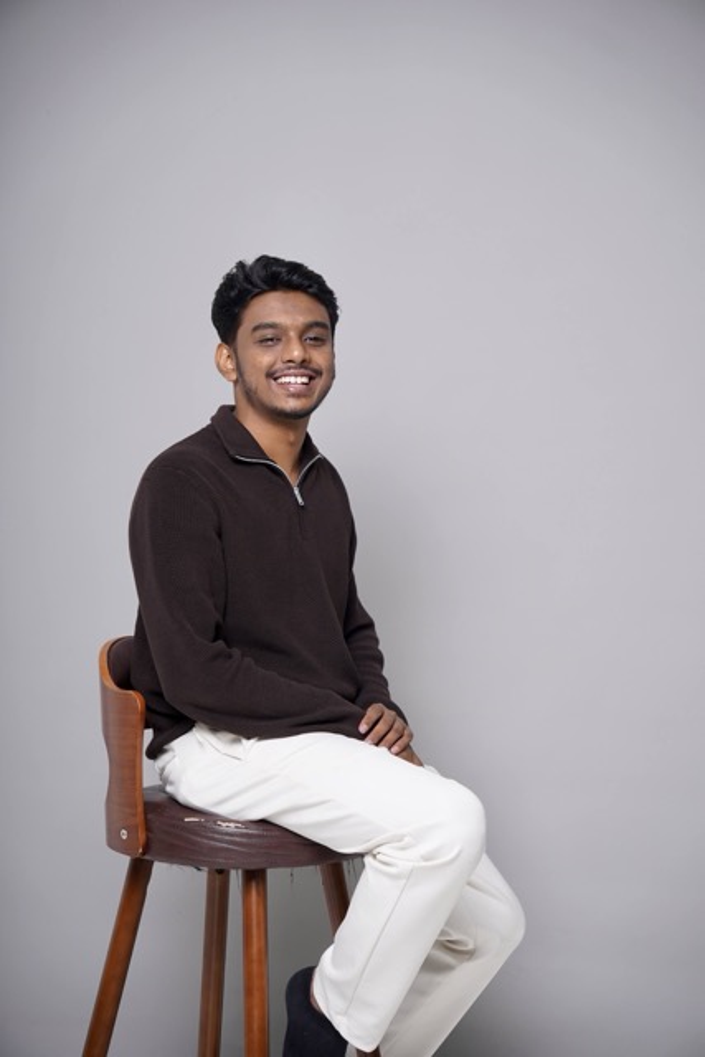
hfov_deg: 19.8
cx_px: 352
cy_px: 528
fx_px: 2021
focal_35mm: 69
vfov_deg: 29.3
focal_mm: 45.9
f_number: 3.5
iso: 200
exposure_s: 1/160
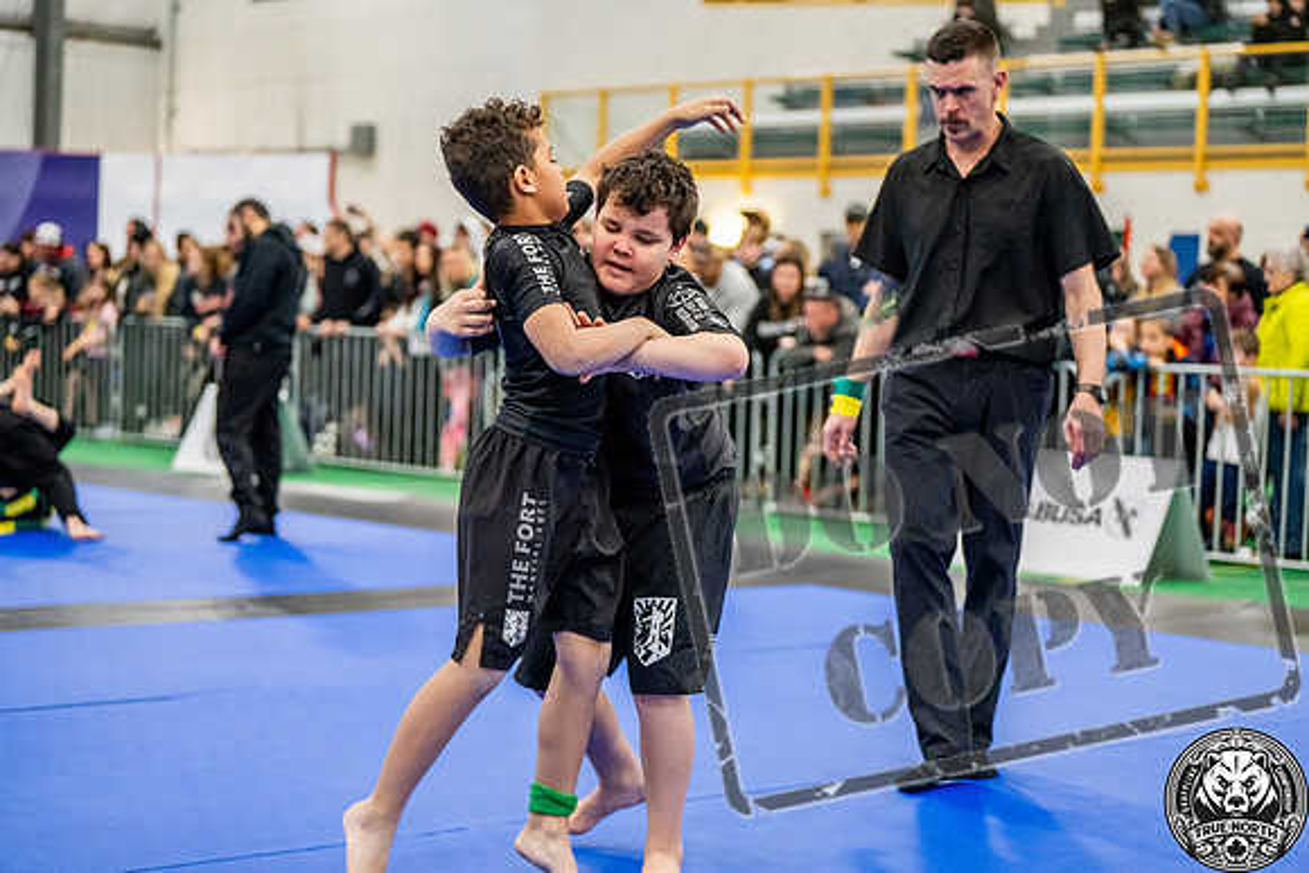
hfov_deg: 28.8
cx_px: 654
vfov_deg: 19.5
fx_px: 2546
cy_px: 436
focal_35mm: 70
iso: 5000
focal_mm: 70
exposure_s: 1/500
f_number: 2.8
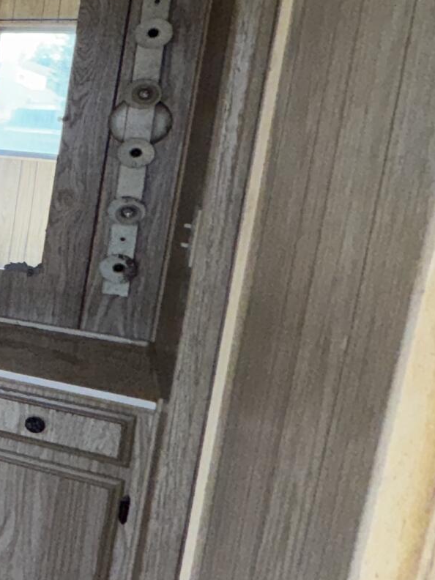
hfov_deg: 15.4
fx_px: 888
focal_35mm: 53
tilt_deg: -9.3
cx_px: -597
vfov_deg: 35.9
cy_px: 203
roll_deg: -2.8
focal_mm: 2.22
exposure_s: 1/97
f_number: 2.2
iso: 100
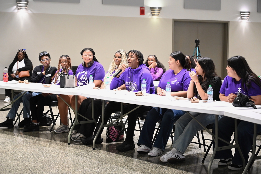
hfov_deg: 28.9
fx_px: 507
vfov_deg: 19.4
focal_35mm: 70
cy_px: 87
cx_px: 130
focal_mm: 70
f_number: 4
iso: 3200
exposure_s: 1/100
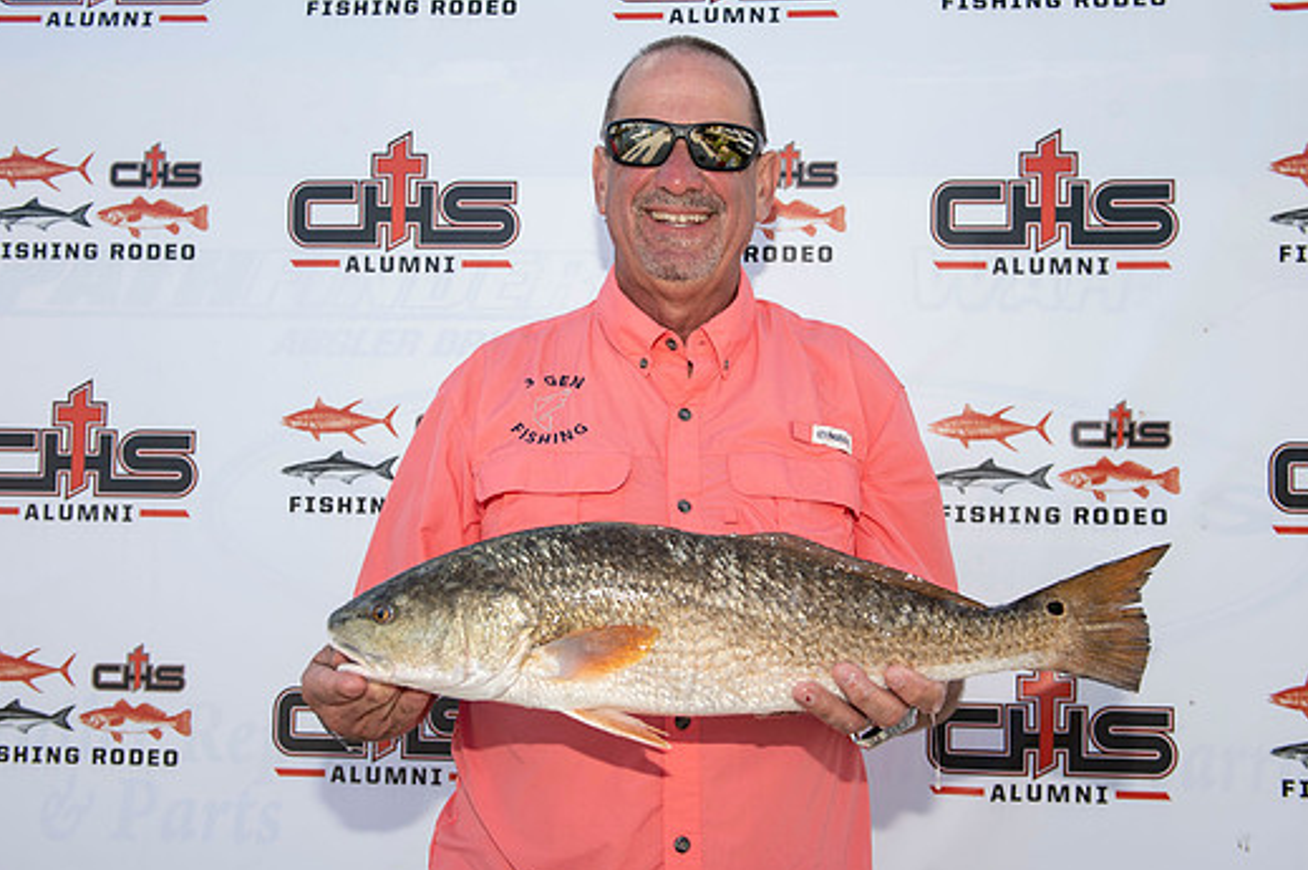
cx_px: 670
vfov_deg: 35.0
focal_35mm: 38
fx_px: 1379
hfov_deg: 50.7
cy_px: 424
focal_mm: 34
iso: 50
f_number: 5
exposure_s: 1/200
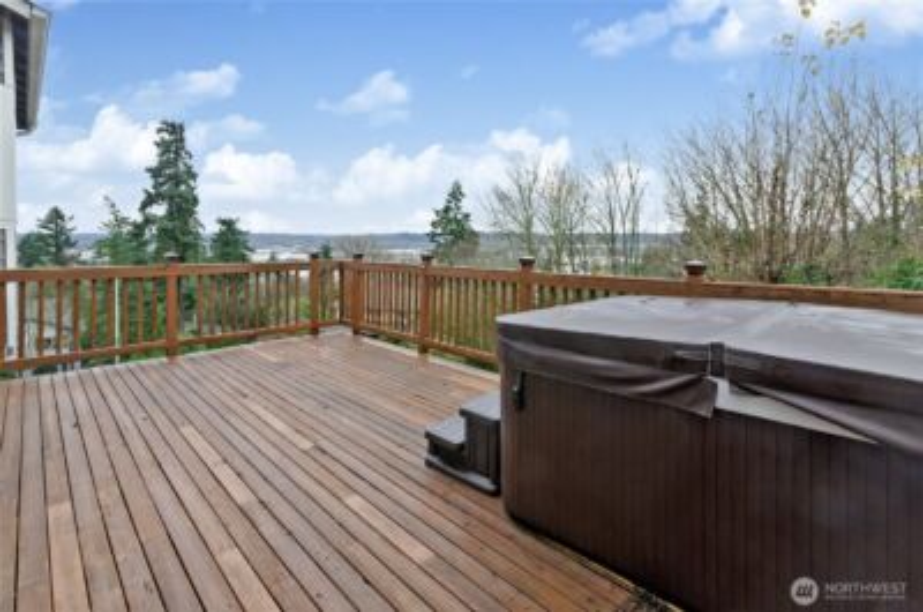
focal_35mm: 15
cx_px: 462
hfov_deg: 100.5
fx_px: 384
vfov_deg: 77.1
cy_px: 306
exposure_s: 1/60
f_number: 8
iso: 400
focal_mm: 10
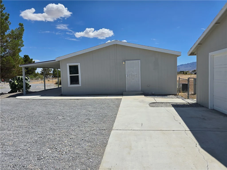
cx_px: 114
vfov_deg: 58.9
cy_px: 85
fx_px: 151
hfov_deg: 73.9
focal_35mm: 23
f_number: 1.7
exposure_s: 1/1546
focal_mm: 6.3
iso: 12
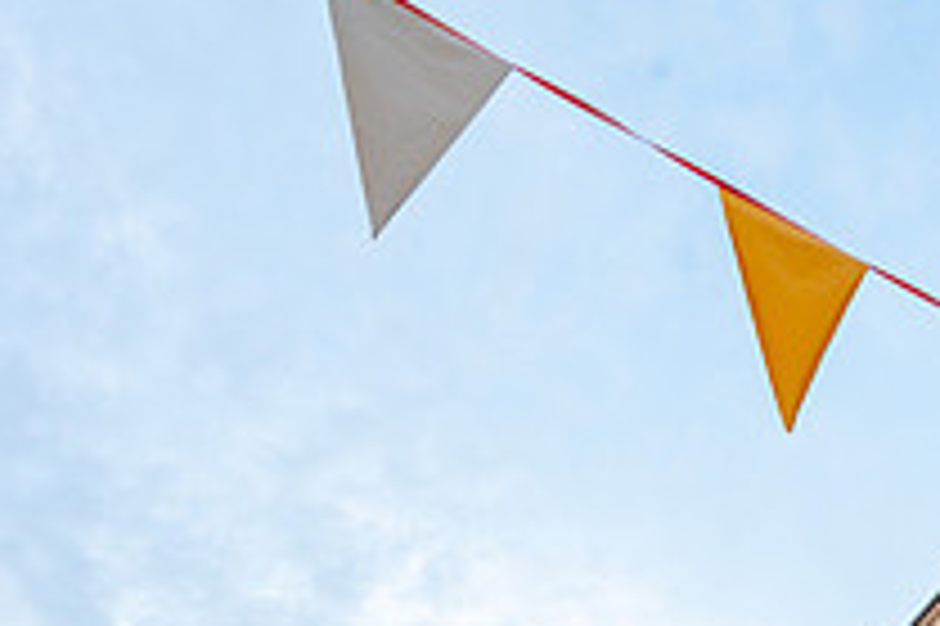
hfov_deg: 27.7
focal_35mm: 68
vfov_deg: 18.5
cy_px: 838
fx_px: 1774
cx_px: 976
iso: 125
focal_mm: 24.5
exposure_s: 1/25
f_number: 8
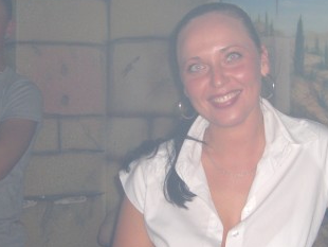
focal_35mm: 89
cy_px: 142
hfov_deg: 21.9
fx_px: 844
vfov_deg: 16.6
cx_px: 211
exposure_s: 1/60
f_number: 3.1
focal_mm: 9.5
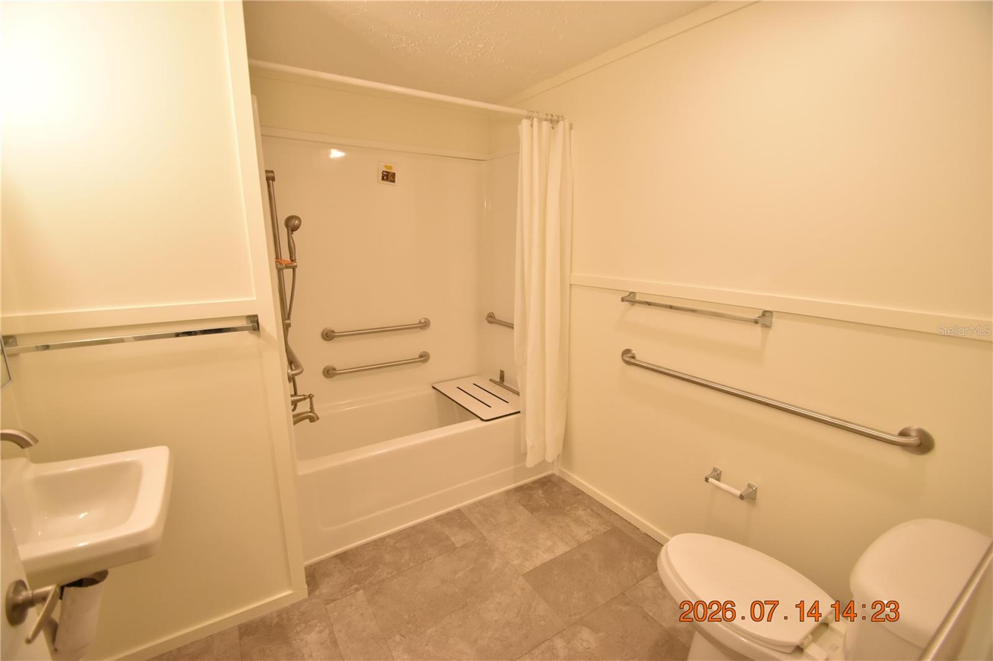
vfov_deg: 77.3
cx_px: 496
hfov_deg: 100.4
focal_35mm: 15
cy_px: 330
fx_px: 414
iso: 800
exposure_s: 1/180
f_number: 3.5
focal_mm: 10
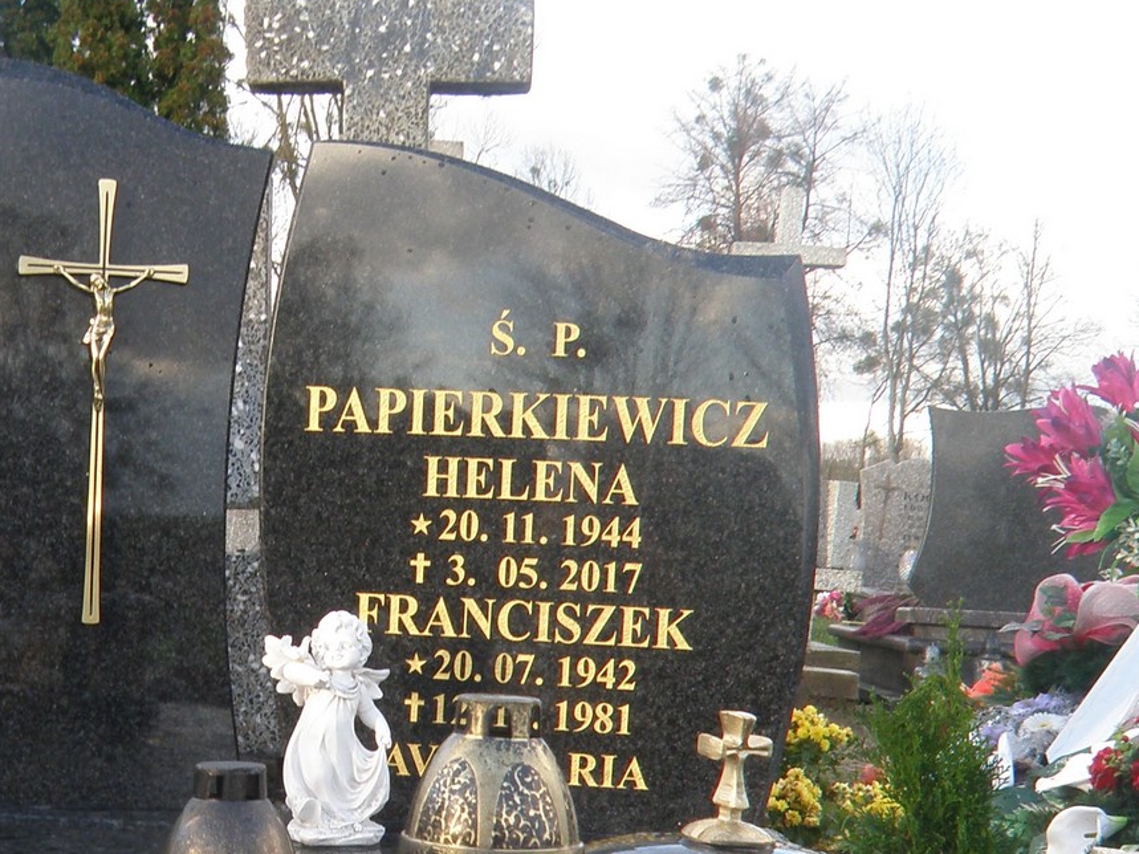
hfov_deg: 30.3
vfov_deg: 22.7
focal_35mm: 62
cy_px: 854
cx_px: 204
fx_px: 2040
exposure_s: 1/60
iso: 64
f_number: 4.5
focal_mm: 4.6
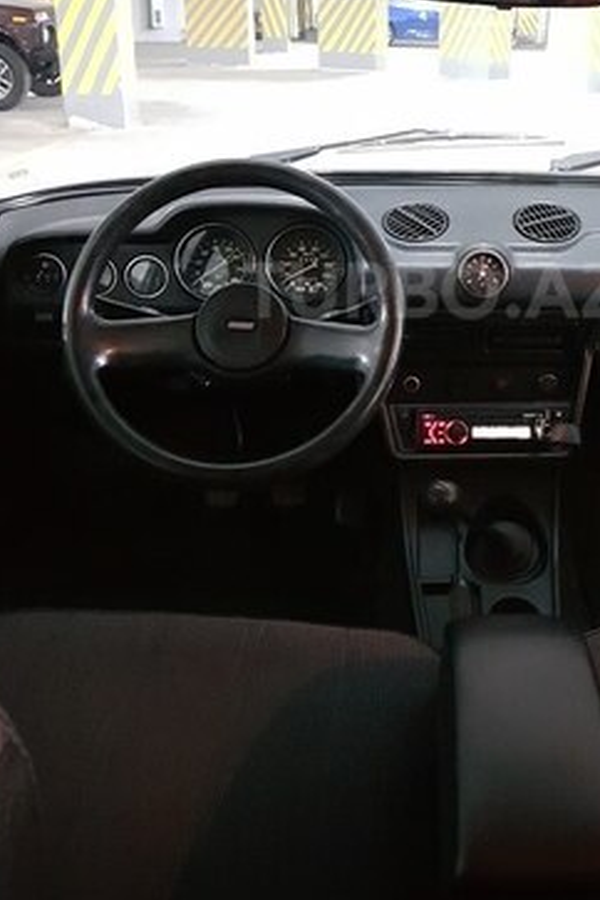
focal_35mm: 37
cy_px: 290
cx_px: 434
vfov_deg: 50.8
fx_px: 925
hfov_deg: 35.3
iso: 1250
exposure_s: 1/4
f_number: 1.7
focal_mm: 4.2
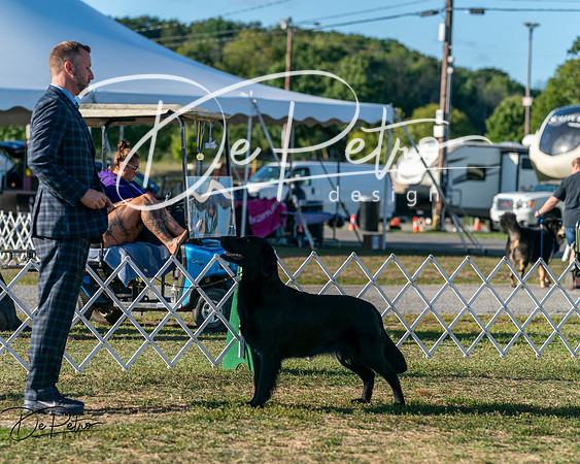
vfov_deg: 11.0
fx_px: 2416
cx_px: 290
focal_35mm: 141
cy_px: 232
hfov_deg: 13.7
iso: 200
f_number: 4.5
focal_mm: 125
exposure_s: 1/1250
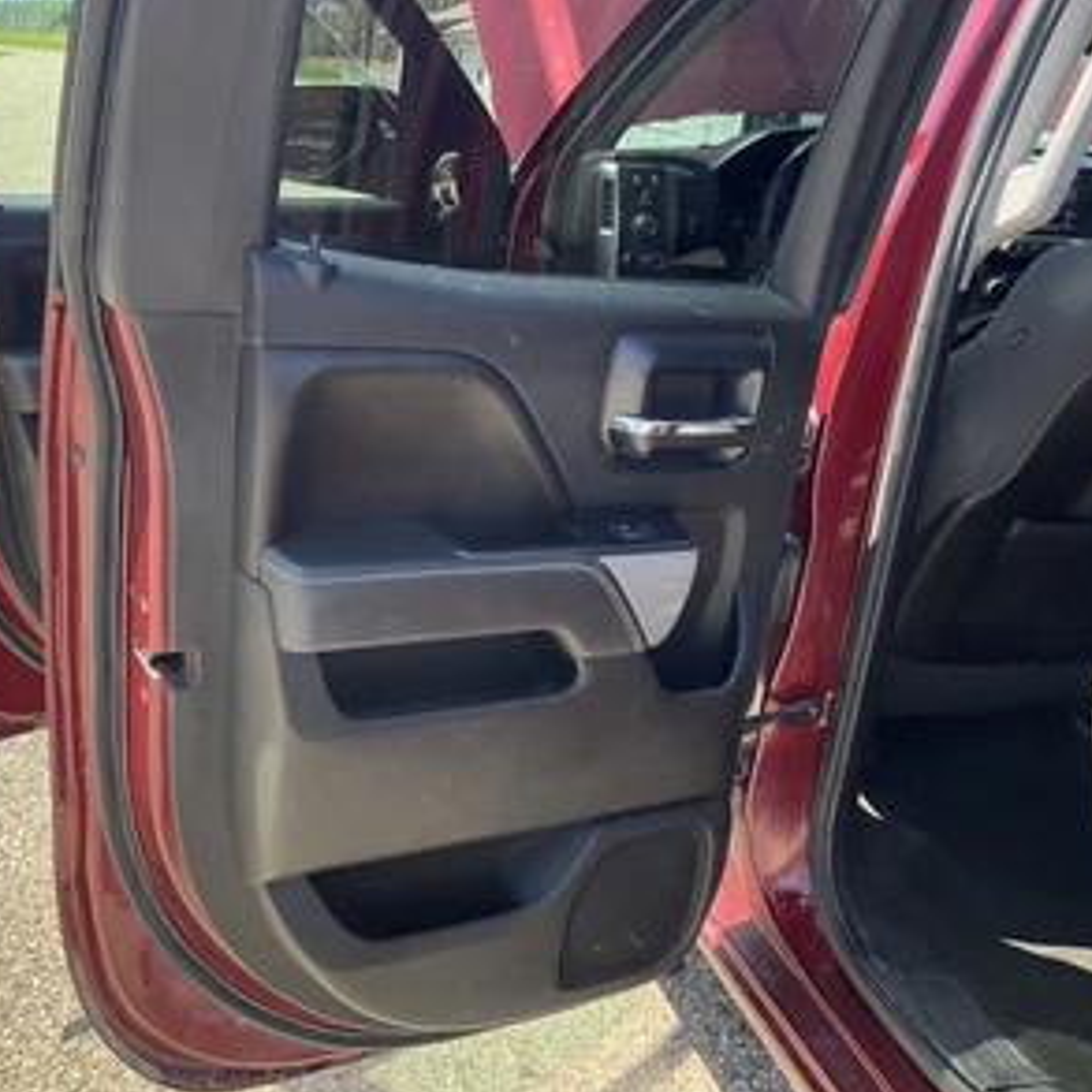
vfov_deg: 47.2
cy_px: 555
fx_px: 1249
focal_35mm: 35
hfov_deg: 46.7
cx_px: 391
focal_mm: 3
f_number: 1.8
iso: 25
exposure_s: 1/284
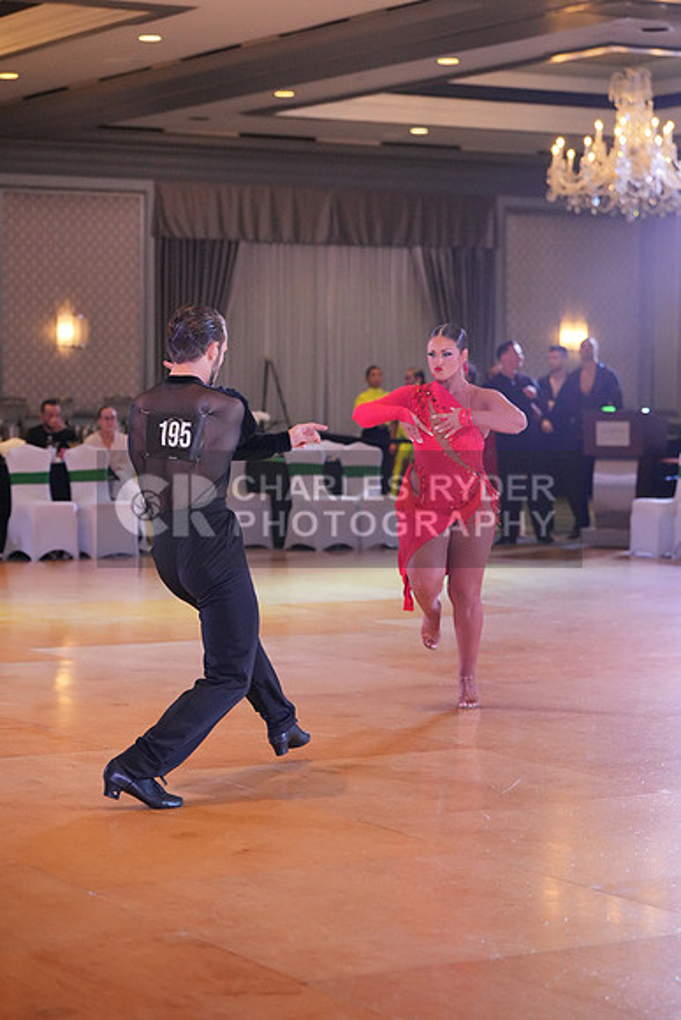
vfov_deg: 23.1
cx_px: 340
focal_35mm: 88
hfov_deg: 15.5
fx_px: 2495
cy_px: 510
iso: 5000
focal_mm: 88
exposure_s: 1/500
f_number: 3.5
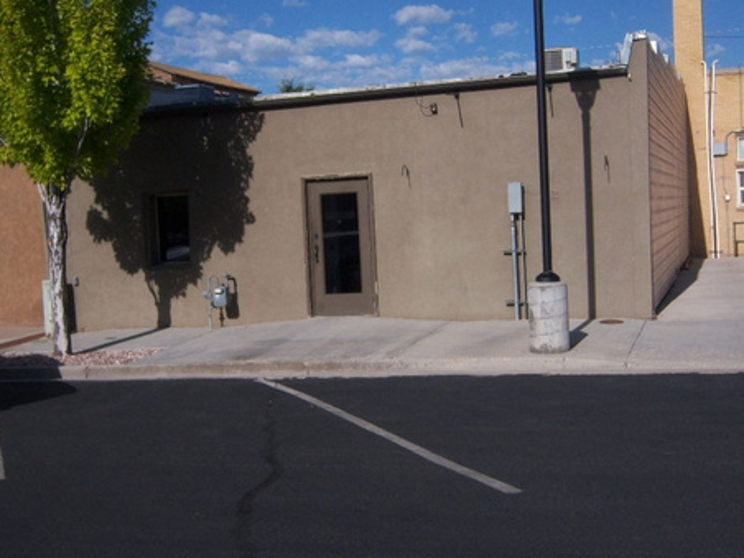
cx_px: 375
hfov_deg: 37.5
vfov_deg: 28.6
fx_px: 1096
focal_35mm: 51
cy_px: 268
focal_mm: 7.5
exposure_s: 1/1000
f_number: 2.8
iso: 80
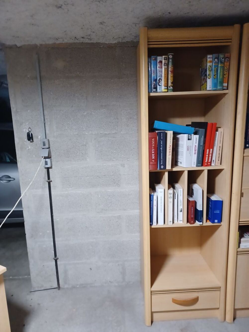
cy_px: 166
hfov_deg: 54.9
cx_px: 124
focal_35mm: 25
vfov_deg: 69.4
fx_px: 240
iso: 800
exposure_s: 1/20
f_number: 1.8
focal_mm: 4.6
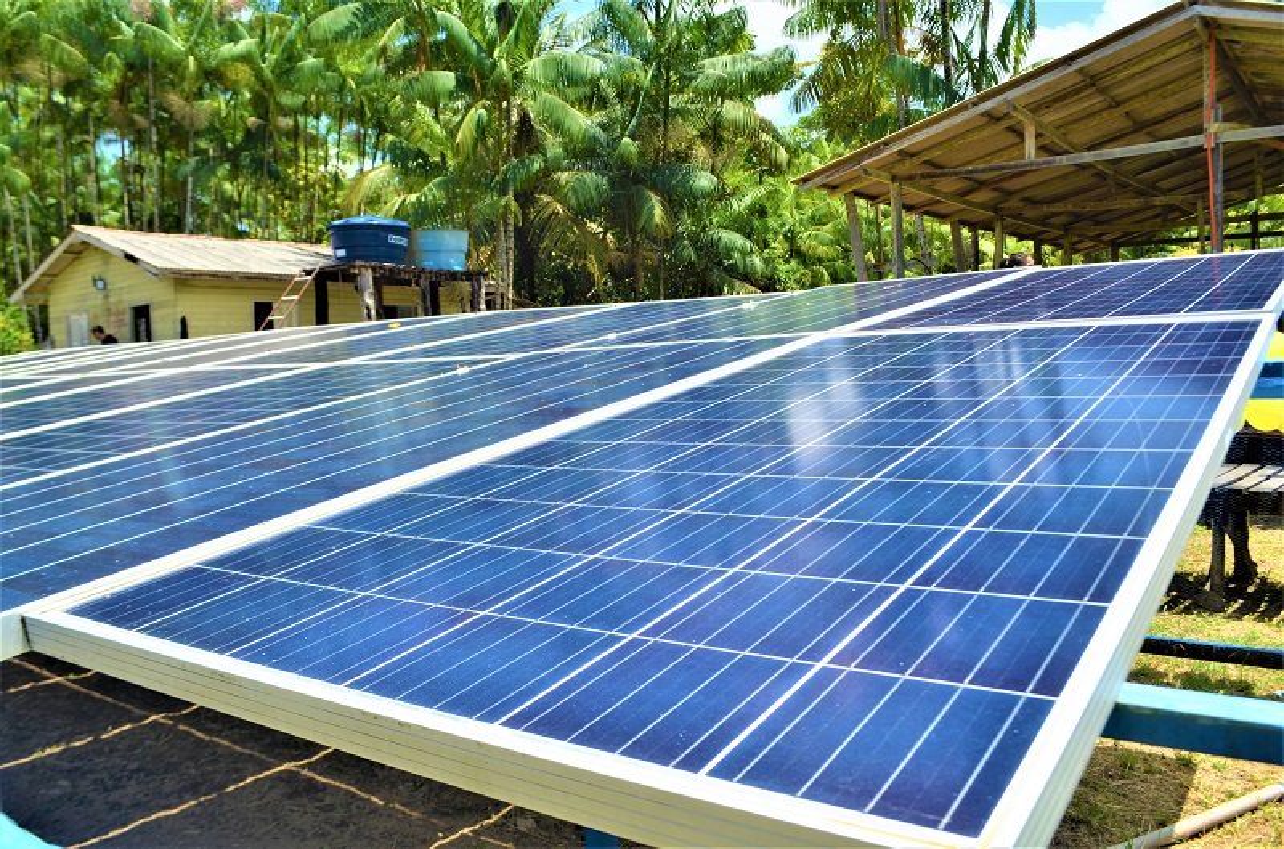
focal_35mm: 27
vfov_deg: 47.7
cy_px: 424
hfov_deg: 67.5
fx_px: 961
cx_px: 642
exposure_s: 1/250
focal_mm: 18
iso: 110
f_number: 8
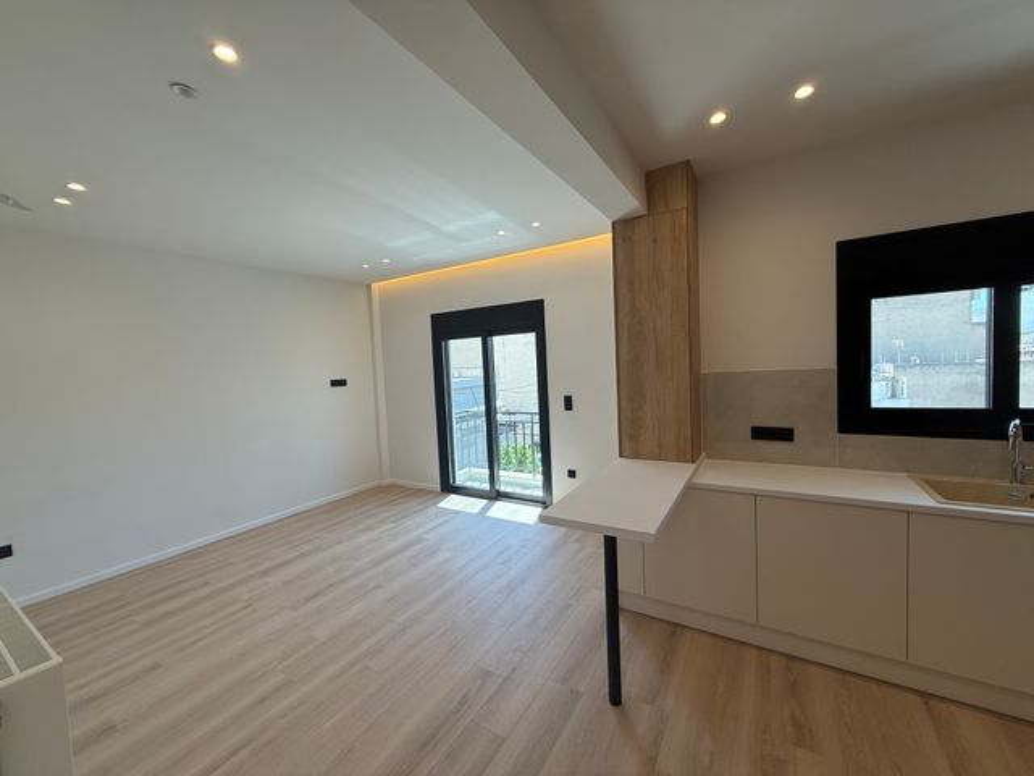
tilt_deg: -3.2
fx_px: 418
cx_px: 517
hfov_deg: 102.1
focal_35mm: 14
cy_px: 388
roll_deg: +2.2
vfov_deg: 85.7
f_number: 2.2
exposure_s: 1/172
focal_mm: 2.22
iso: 50
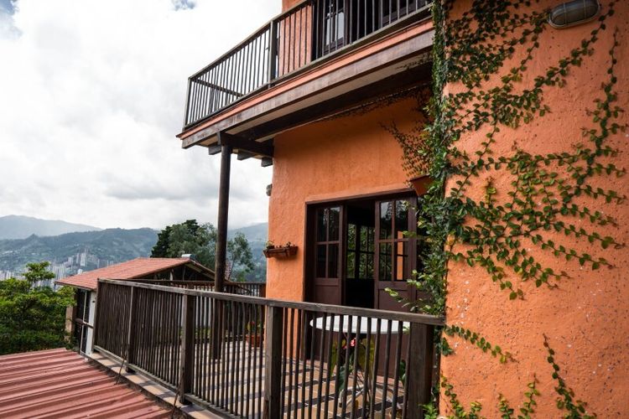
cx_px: 314
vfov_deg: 53.1
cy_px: 210
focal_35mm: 24
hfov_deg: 73.7
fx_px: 419
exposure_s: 1/320
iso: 100
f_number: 4.5
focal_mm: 16
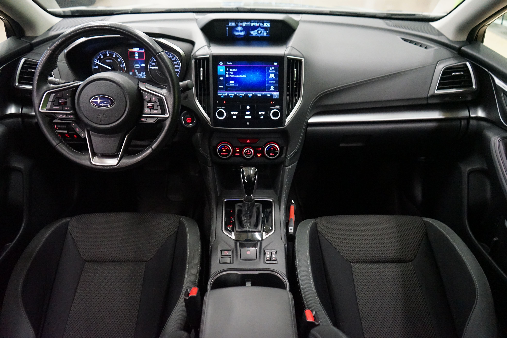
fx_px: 394
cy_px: 169
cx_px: 254
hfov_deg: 65.5
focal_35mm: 28
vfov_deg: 46.4
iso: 6400
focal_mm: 28
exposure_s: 1/40
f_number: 3.5
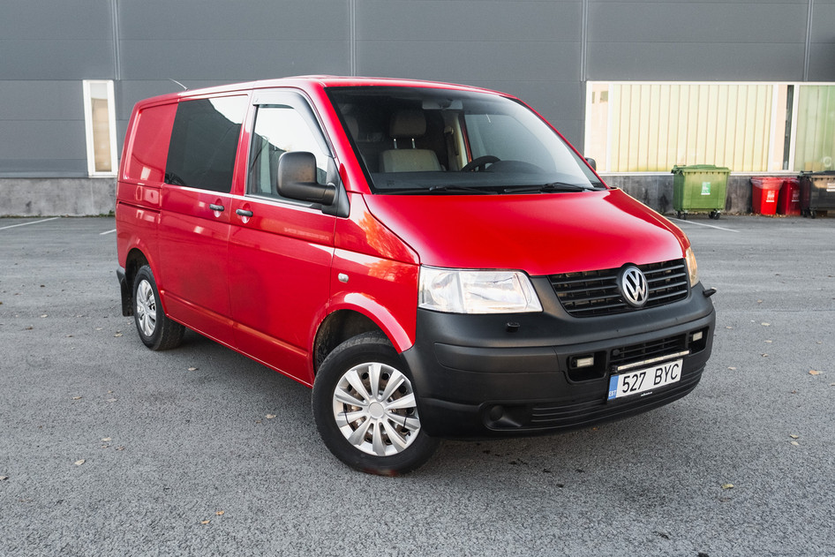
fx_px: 738
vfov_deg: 41.3
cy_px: 298
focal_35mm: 32
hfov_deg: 59.0
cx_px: 394
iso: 640
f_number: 4
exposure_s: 1/125
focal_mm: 16
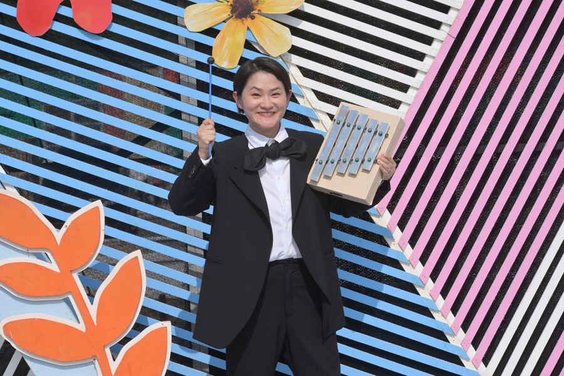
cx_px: 282
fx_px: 1723
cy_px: 188
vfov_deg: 12.5
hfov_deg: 18.6
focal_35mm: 110
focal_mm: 110
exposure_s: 1/640
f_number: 8
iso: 250
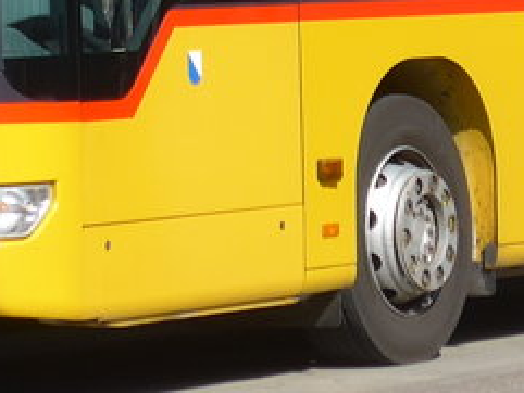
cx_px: 146
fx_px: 5573
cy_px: -315
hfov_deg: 5.4
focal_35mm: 368
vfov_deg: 4.0
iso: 80
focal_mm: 15
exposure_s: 1/640
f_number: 4.2
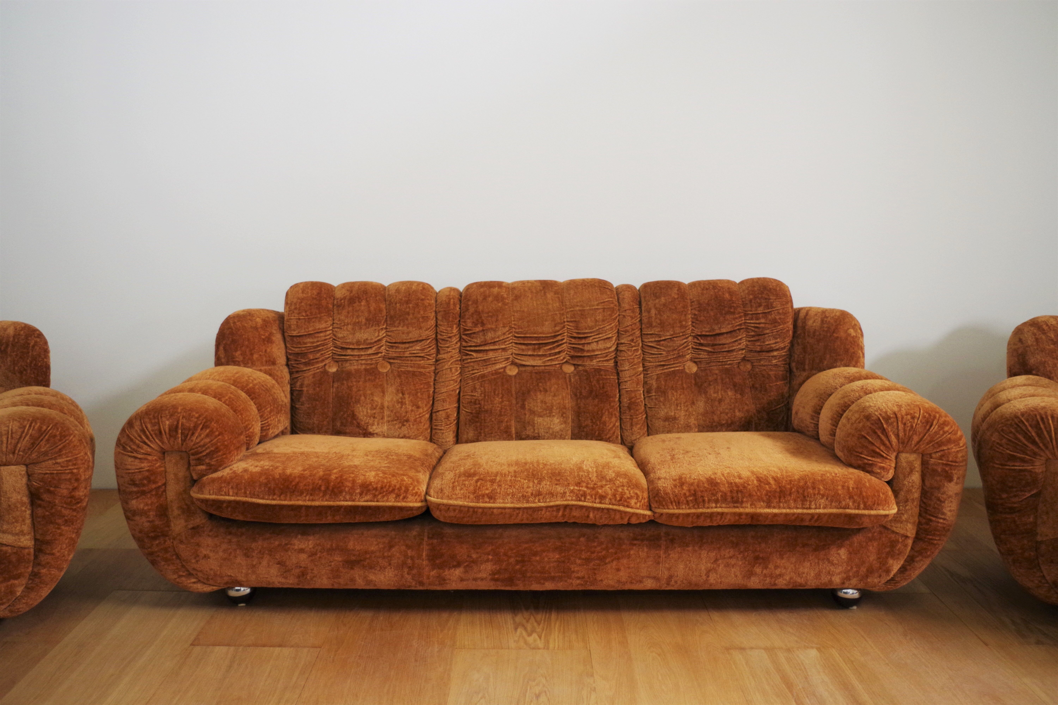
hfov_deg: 61.9
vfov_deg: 43.6
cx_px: 529
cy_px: 352
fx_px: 882
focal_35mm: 30
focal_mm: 20
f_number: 4
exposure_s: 1/60
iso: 800
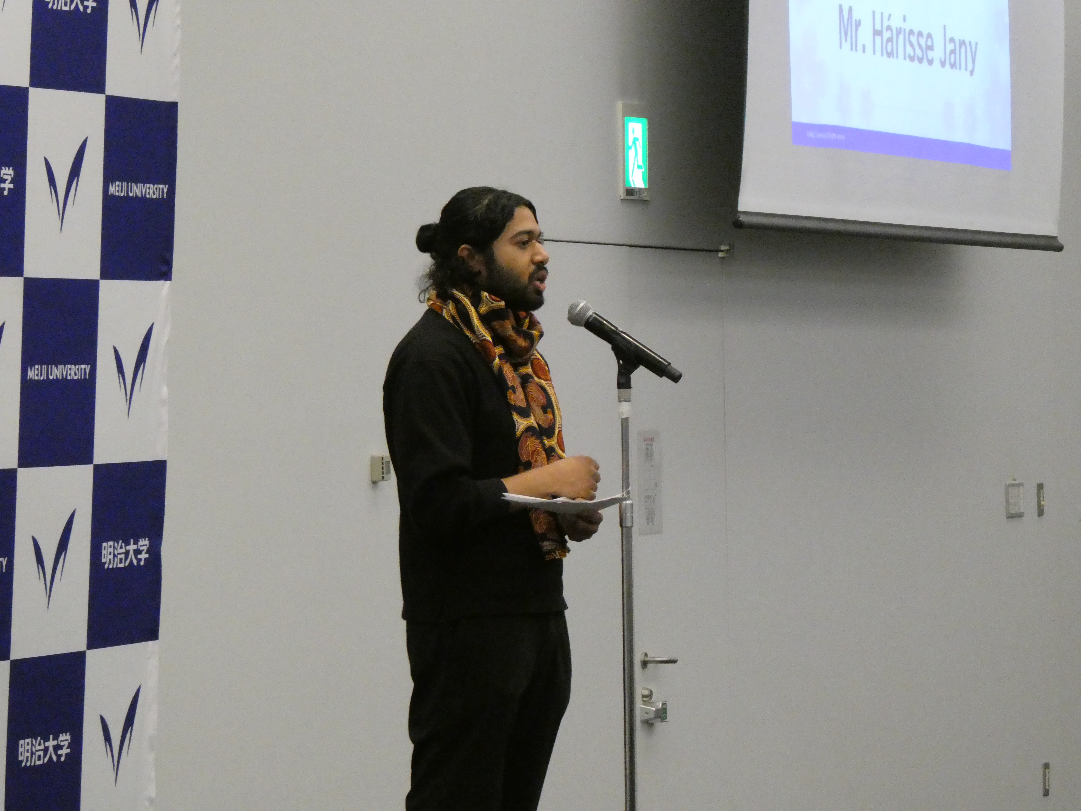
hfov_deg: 9.9
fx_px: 6246
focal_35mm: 200
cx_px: 540
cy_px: 406
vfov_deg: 7.4
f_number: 5.6
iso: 1600
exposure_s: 1/60
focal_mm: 35.8
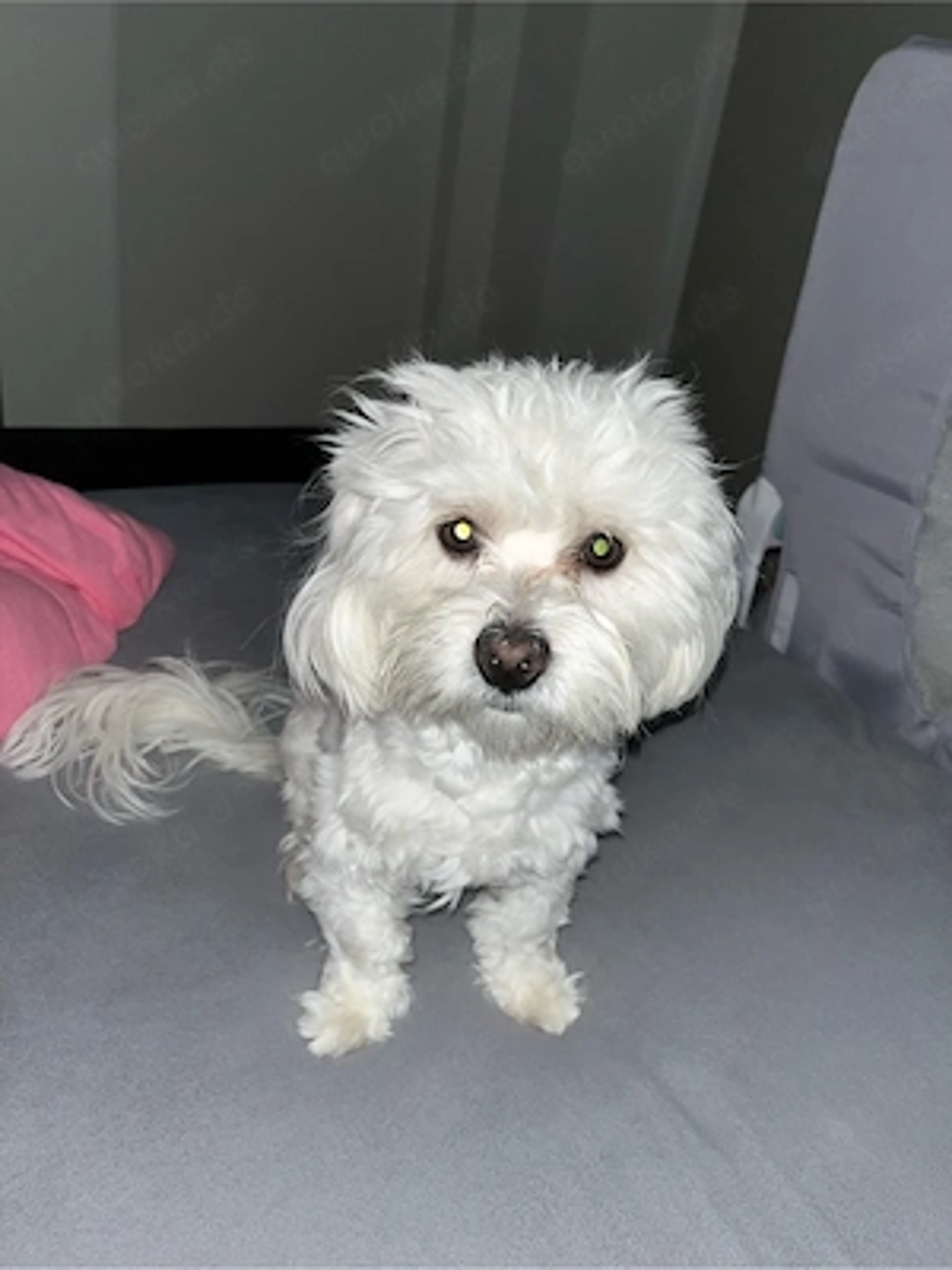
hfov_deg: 53.1
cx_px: 476
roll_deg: -8.7
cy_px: 635
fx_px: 953
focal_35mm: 26
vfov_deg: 67.3
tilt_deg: -26.8
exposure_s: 1/46
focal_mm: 5.1
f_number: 1.6
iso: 32
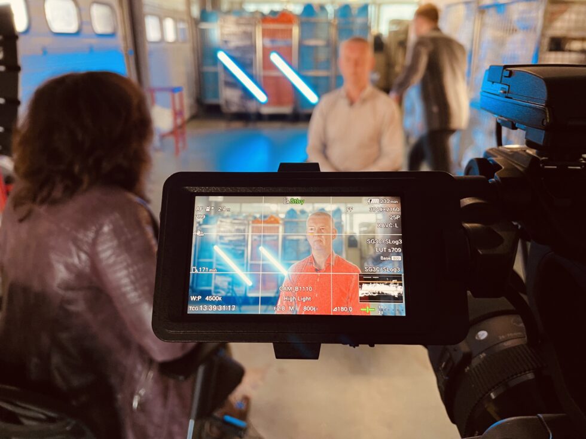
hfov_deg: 67.3
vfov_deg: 53.1
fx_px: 440
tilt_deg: -19.9
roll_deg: +0.5
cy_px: 220
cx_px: 293
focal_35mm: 26
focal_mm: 4.2
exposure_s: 1/50
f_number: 1.6
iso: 80
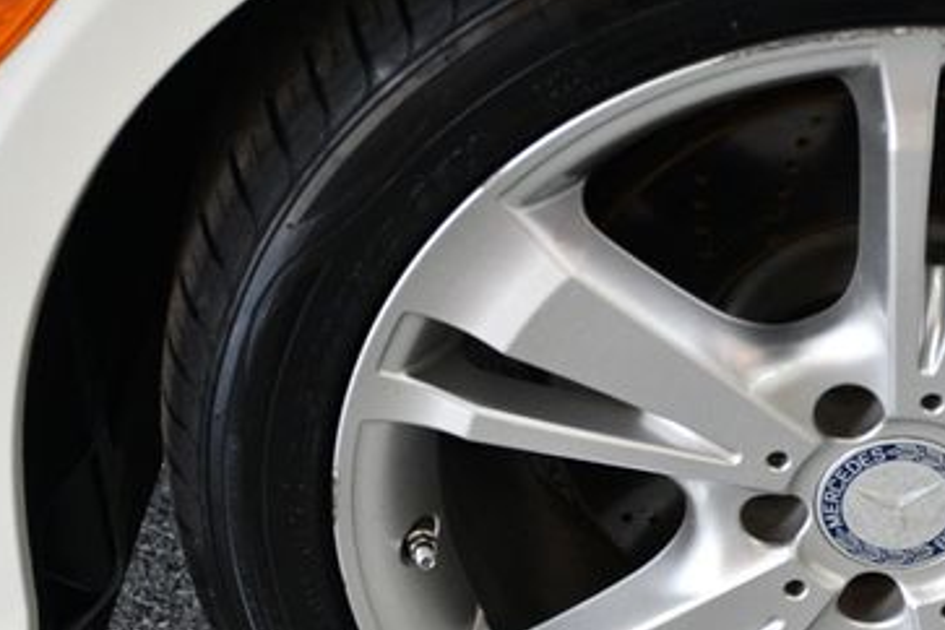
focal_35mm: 118
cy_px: 456
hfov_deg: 17.1
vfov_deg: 11.6
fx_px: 3097
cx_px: 820
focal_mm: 45
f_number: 4.5
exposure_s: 1/125
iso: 1100
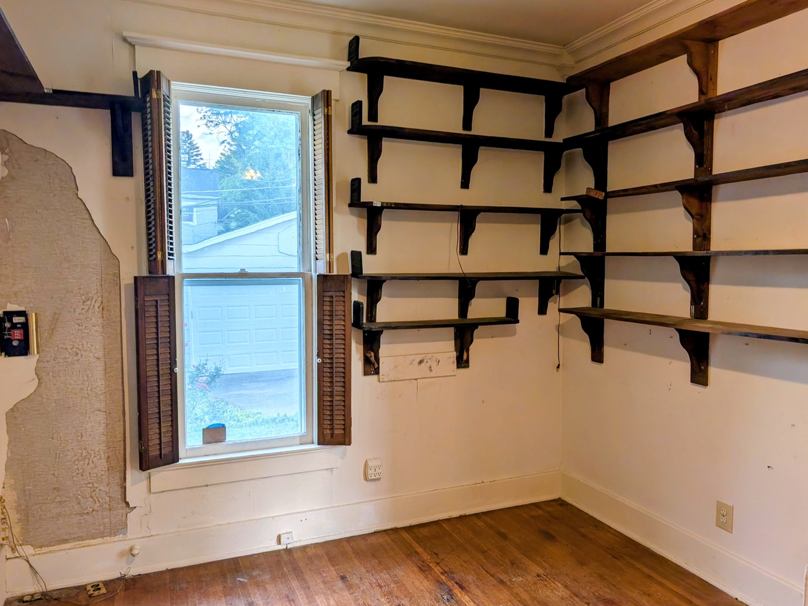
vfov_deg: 54.9
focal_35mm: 25
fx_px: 583
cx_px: 417
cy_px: 296
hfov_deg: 69.4
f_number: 1.68
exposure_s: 1/320
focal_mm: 6.9
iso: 23
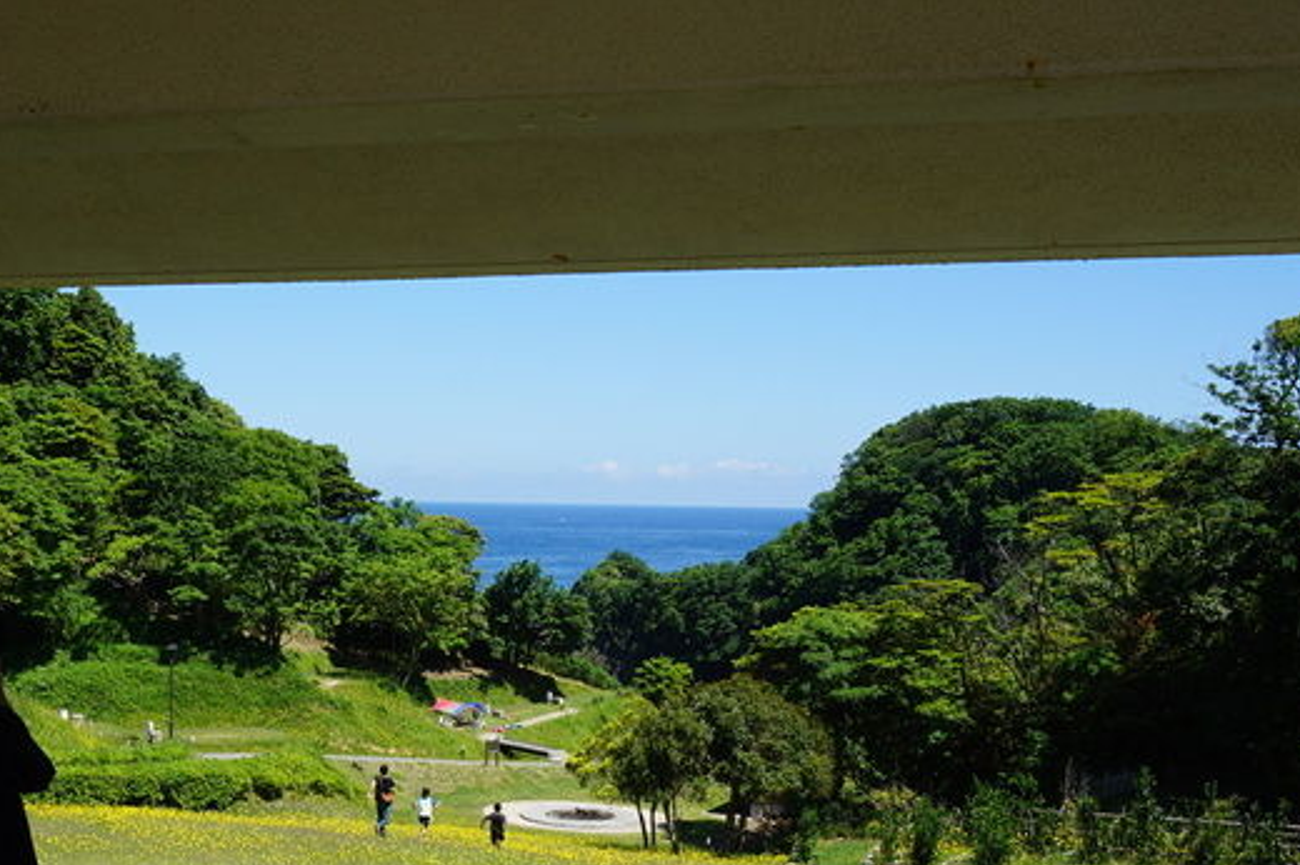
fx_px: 1696
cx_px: 396
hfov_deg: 41.2
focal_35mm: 47
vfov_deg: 28.3
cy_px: 610
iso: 100
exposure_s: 1/125
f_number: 11
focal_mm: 20
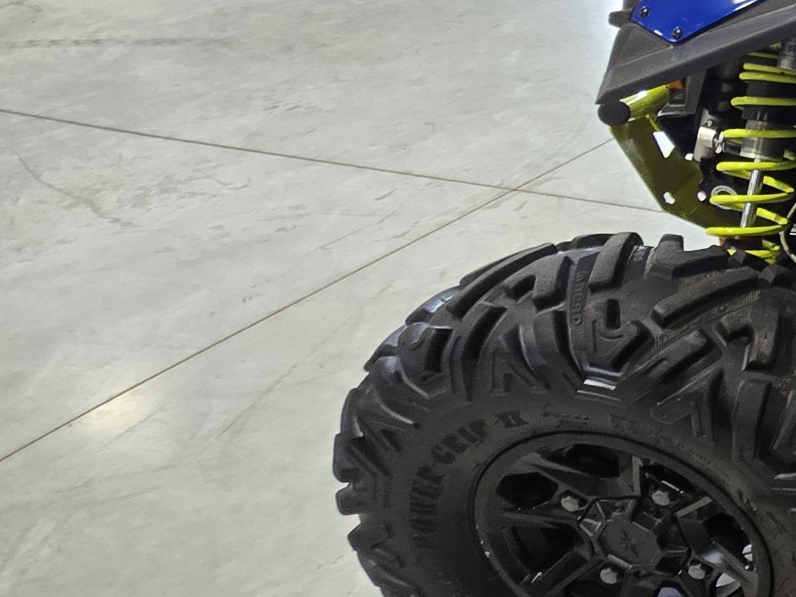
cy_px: 109
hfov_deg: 25.7
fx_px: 989
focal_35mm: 43
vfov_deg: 32.6
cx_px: 1301
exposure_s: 1/60
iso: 80
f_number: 2.2
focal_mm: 2.2
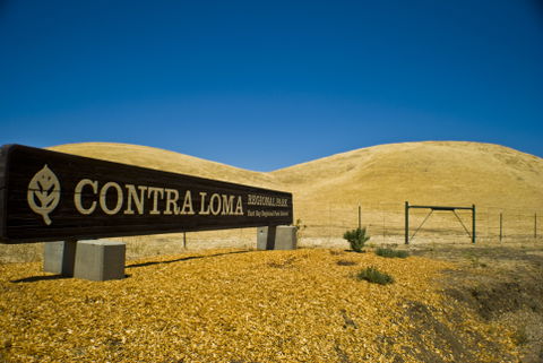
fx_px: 498
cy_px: 182
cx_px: 272
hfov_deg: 57.2
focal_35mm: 33
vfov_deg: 40.0
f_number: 4
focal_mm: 22
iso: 125
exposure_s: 1/2000
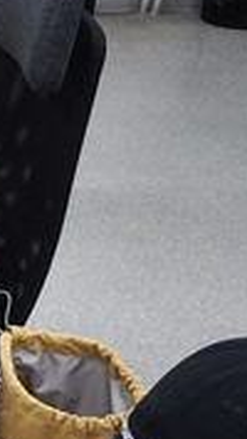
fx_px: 1643
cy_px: 375
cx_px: -778
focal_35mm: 141
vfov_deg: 15.1
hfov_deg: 6.6
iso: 160
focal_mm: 6.57
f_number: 1.6
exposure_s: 1/100
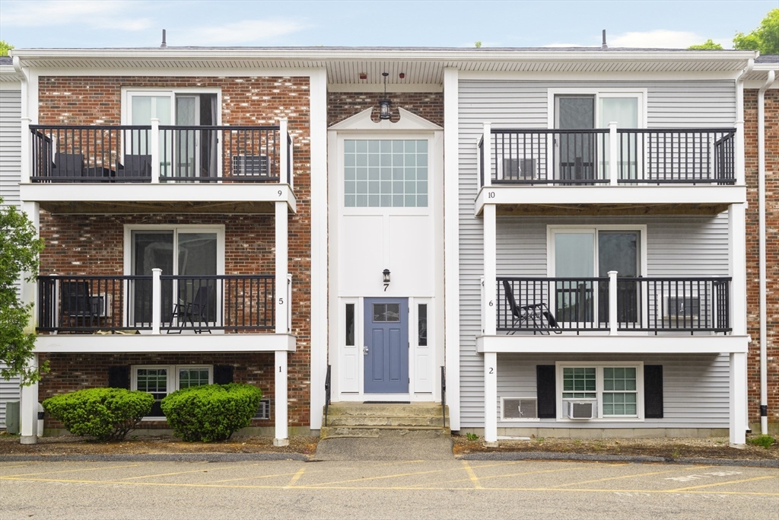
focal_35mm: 35
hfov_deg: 54.4
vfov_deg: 37.9
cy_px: 260
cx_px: 390
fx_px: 757
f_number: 6.7
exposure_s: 1/125
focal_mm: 35
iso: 140
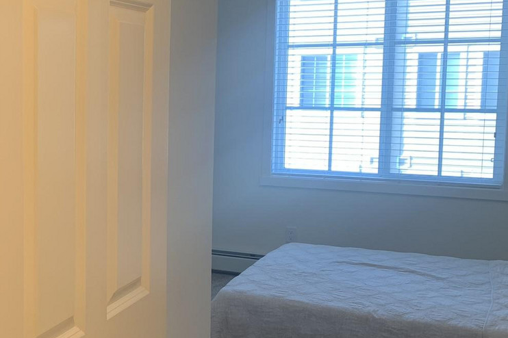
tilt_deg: -6.4
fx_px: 790
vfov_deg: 24.2
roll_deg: +0.1
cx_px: 33
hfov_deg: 33.4
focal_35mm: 56
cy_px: 170
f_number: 1.8
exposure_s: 1/60
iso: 50
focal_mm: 4.25
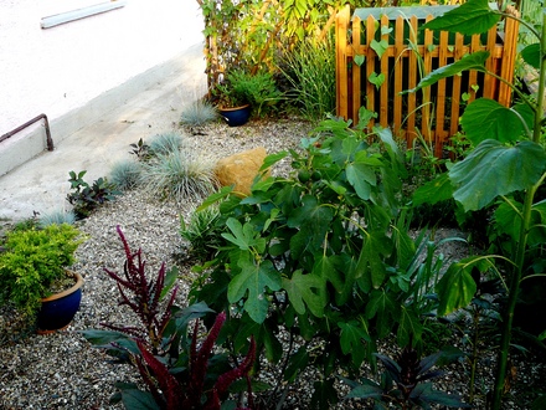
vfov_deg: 40.7
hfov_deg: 52.6
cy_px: 205
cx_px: 273
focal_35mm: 35
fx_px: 552
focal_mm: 5.2
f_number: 2.8
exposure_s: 1/100
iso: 80
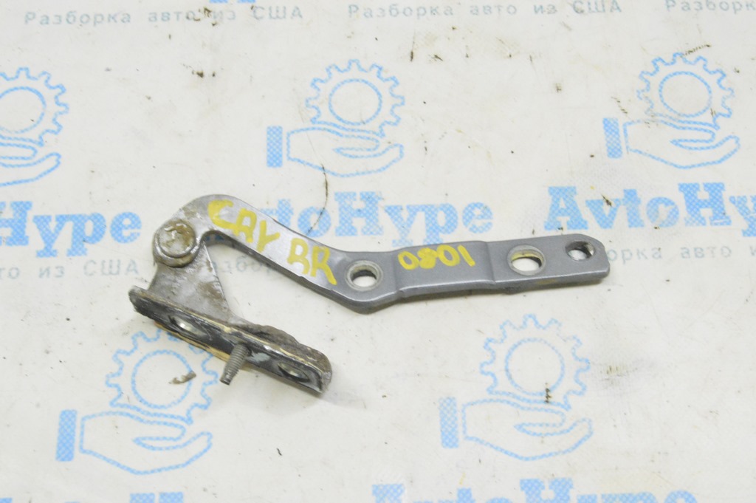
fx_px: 976
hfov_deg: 42.4
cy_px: 252
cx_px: 378
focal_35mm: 46
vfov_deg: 28.9
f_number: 20
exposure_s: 1/15
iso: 6400
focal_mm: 31
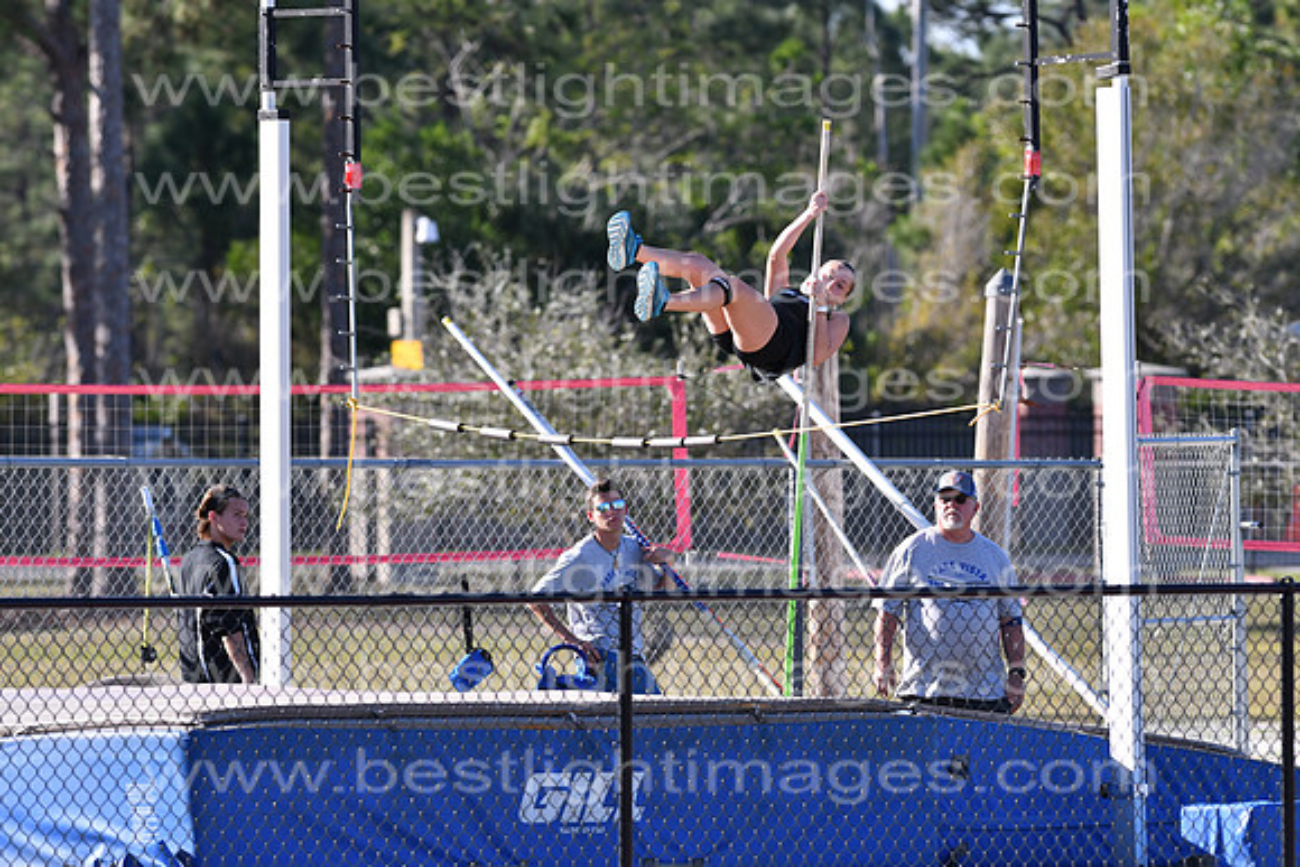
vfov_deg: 3.1
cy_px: 434
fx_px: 16253
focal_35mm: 450
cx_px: 650
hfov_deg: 4.6
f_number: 5.6
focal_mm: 300
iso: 400
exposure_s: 1/1250
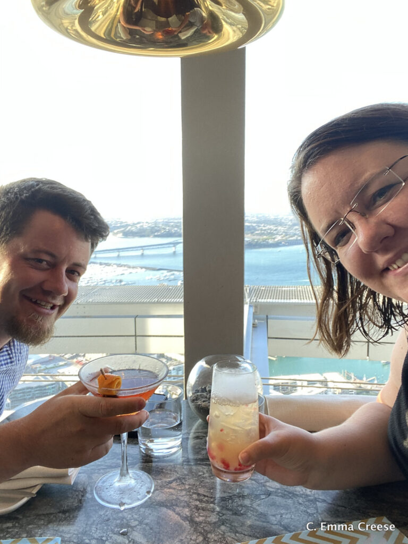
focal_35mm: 30
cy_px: 272
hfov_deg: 46.8
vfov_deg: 60.0
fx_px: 471
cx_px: 204
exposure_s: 1/100
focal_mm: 2.71
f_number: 2.2
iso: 40
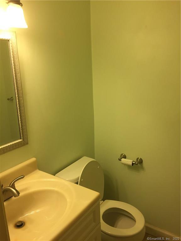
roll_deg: +2.3
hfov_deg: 48.2
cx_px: 90
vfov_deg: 61.7
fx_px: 202
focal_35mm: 29
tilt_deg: -14.2
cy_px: 120
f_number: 2.2
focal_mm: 4.15
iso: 64
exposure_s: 1/30
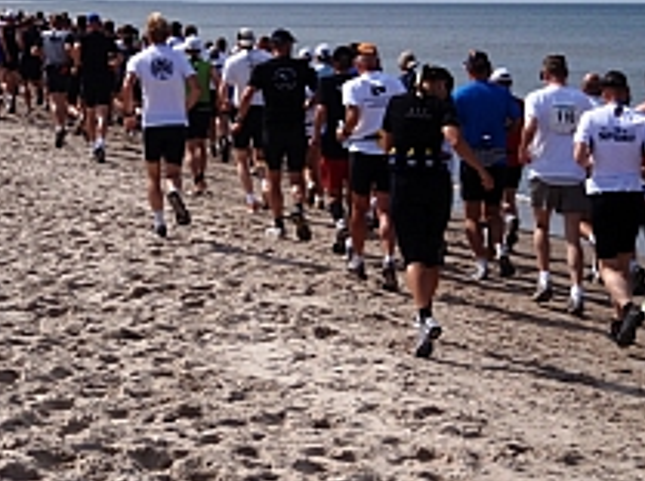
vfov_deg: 15.7
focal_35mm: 94
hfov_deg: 20.9
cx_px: 296
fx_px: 1748
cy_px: 210
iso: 64
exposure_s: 1/320
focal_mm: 8.89
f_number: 6.3
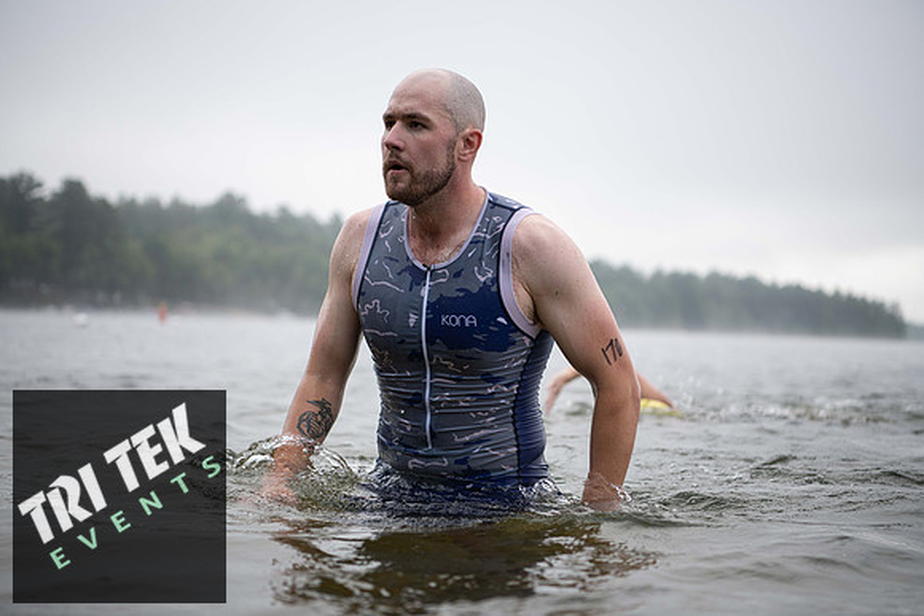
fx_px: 1797
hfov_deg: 28.8
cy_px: 308
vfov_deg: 19.5
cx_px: 462
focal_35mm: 70
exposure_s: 1/800
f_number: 3.2
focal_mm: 70
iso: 320
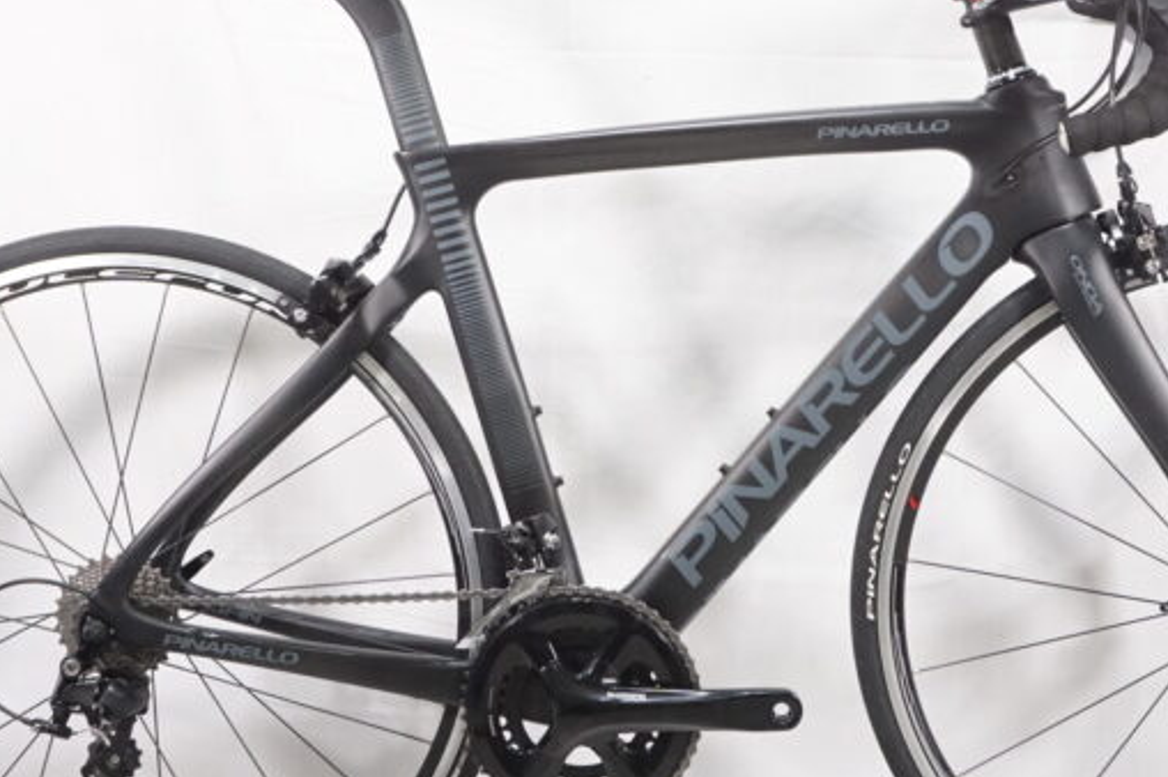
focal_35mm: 52
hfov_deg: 38.0
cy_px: 332
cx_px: 708
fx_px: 1686
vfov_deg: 25.9
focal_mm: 20
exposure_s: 1/60
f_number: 5.6
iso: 2000
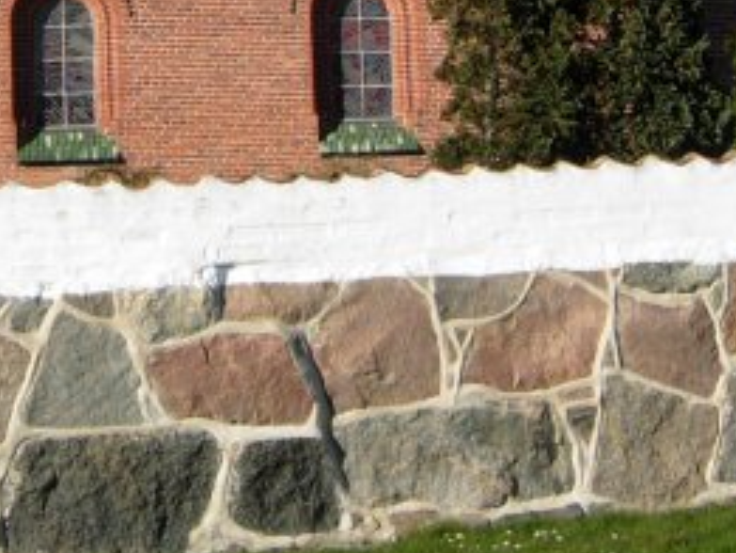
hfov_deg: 15.7
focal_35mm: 124
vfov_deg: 11.4
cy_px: -300
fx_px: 2638
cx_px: 107
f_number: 6.1
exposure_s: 1/287
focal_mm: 7.5
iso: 50
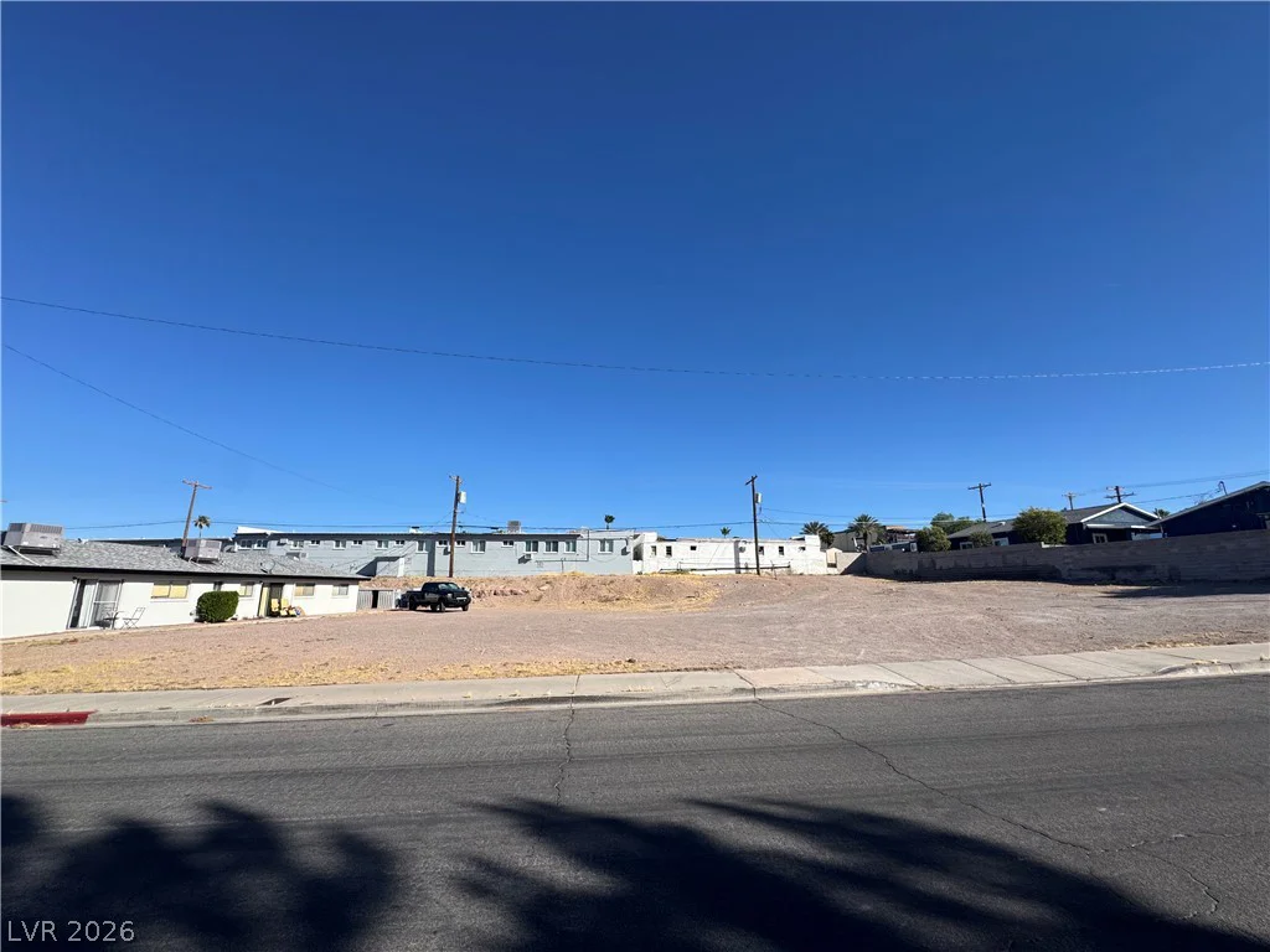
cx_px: 635
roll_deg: -0.1
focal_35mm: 14
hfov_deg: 102.1
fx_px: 514
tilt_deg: +11.9
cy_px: 476
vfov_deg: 85.7
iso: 50
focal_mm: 2.22
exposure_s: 1/2674
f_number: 2.2
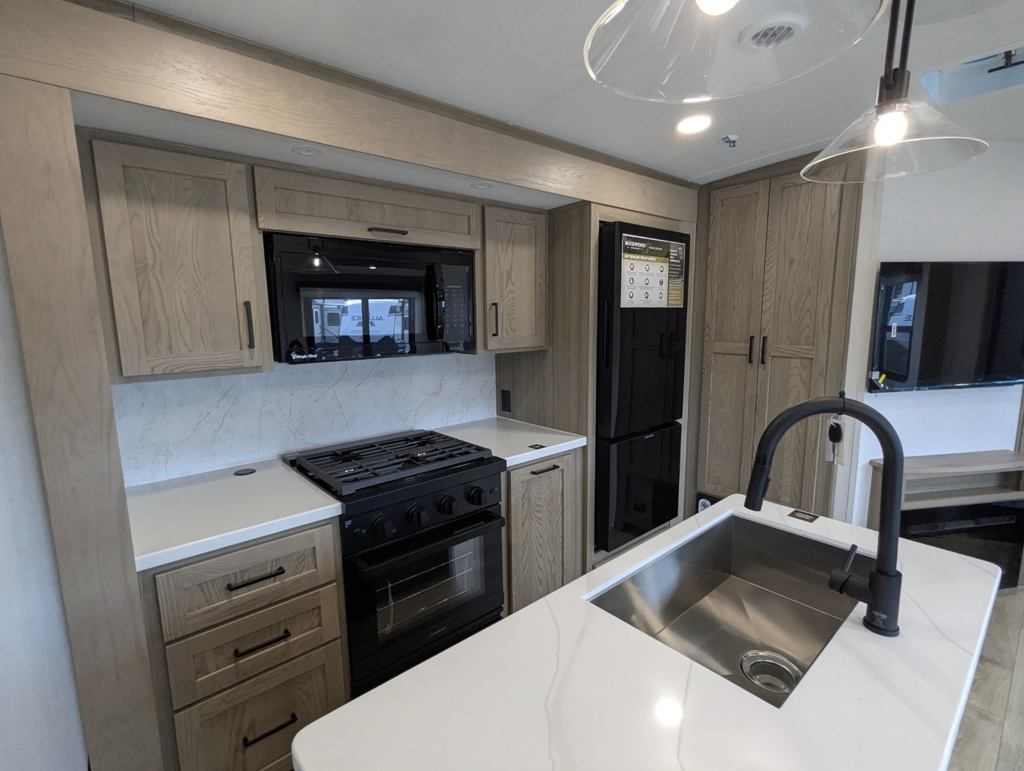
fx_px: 474
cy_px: 386
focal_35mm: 16
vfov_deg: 78.2
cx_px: 512
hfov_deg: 94.4
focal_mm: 2.35
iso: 331
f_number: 2.2
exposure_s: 1/179
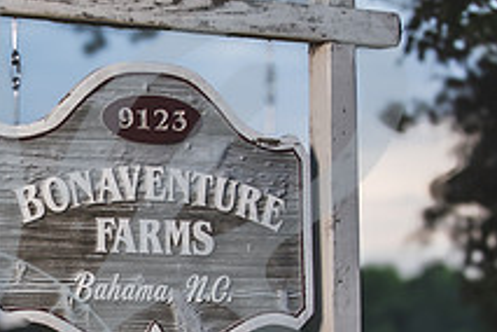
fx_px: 2637
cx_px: 37
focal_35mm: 191
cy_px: 282
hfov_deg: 10.7
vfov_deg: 7.2
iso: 250
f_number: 2.8
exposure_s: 1/400
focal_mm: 70
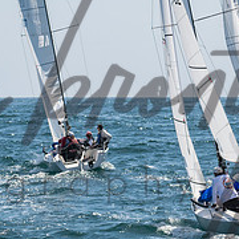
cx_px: 143
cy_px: 85
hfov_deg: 5.1
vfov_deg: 5.1
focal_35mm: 343
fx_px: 2679
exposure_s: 1/1250
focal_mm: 80
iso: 200
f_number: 6.3
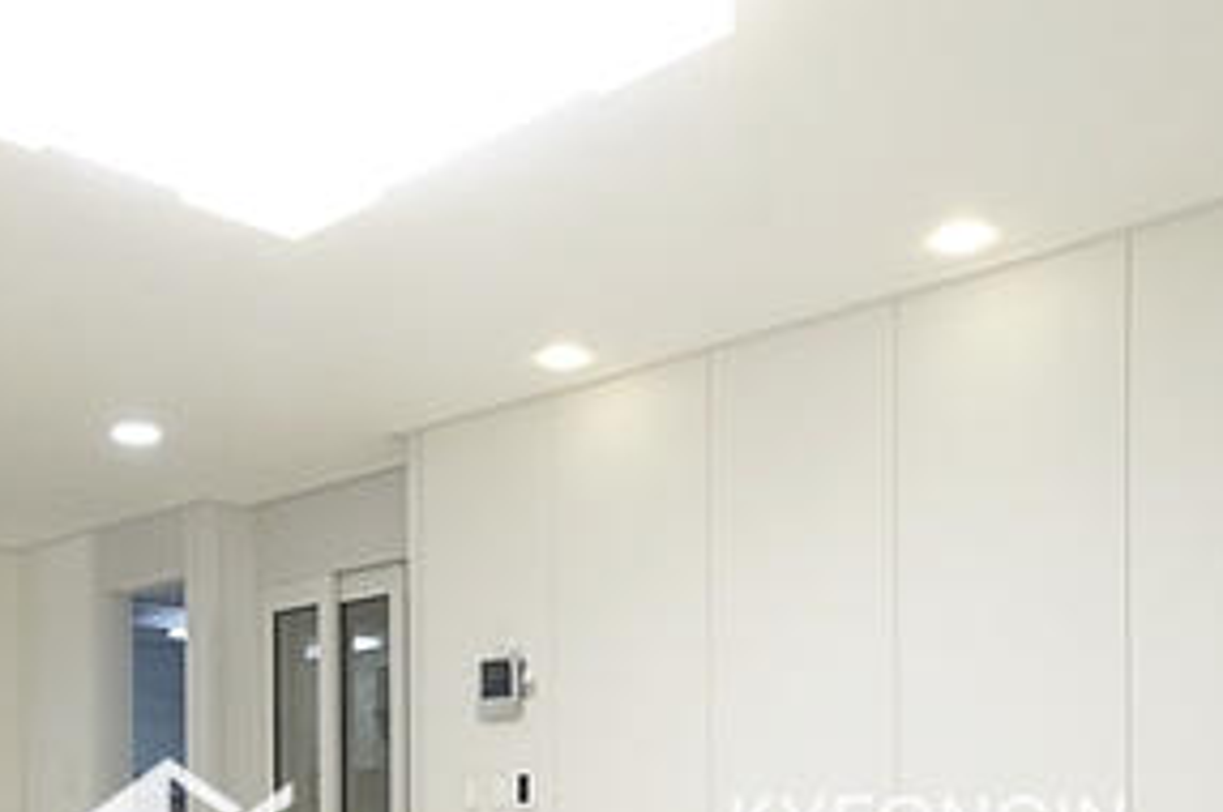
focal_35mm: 42
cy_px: 850
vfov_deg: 29.3
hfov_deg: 46.4
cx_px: 599
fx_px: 1425
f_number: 9
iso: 800
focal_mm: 10
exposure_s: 1/40
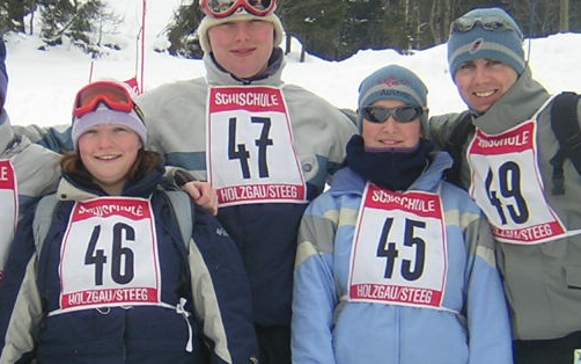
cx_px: 227
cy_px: 263
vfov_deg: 9.8
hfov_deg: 15.6
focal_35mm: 134
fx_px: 2122
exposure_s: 1/308
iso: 100
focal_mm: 8.1
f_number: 3.4
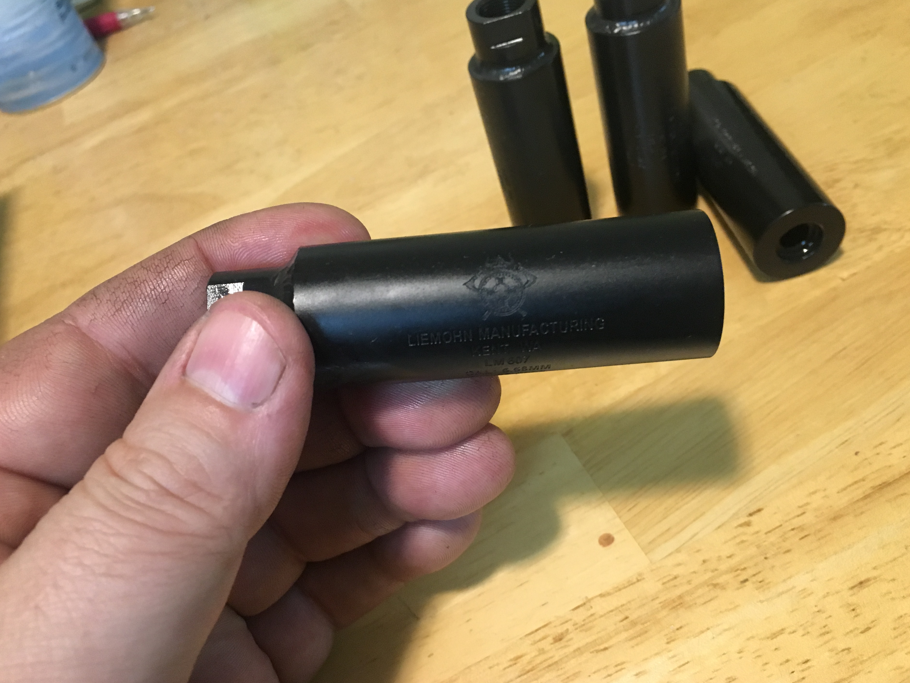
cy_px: 342
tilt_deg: -44.9
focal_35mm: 31
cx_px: 454
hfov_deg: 58.4
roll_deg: +21.6
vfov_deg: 45.4
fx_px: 815
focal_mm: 4.15
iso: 200
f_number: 2.2
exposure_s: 1/30
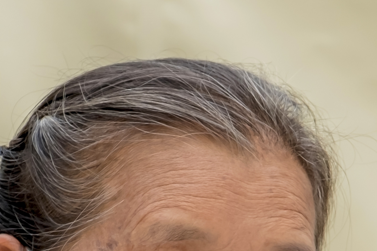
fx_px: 3550
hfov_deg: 6.0
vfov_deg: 4.0
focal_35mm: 339
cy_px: 463
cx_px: 619
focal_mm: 44.1
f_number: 2.8
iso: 80
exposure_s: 1/320
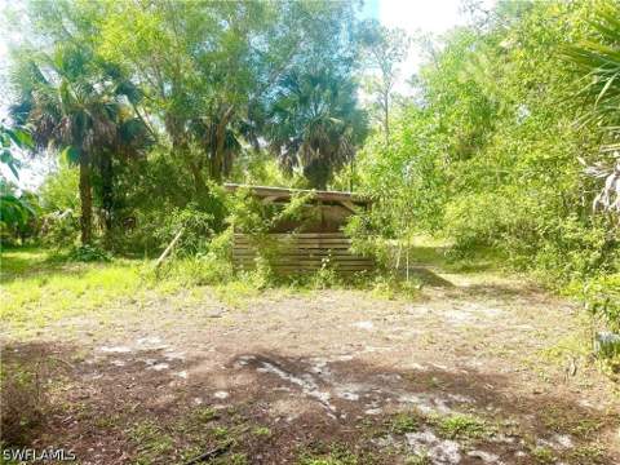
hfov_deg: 71.6
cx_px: 310
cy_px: 232
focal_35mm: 24
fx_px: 430
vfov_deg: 56.8
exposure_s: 1/1193
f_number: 1.78
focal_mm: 6.76
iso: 80
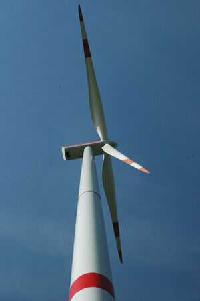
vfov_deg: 33.4
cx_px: 100
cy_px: 150
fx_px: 501
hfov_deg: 22.6
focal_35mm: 60
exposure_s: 1/750
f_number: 13
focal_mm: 40
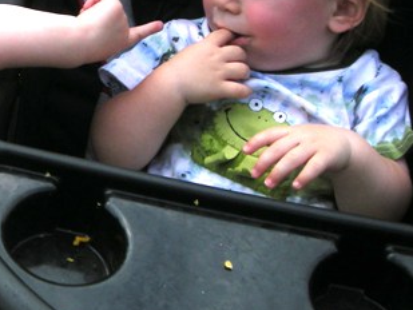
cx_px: -25
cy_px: 48
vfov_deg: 16.8
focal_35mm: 87
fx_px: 1038
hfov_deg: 21.5
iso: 50
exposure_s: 1/299
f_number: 5.7
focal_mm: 5.7
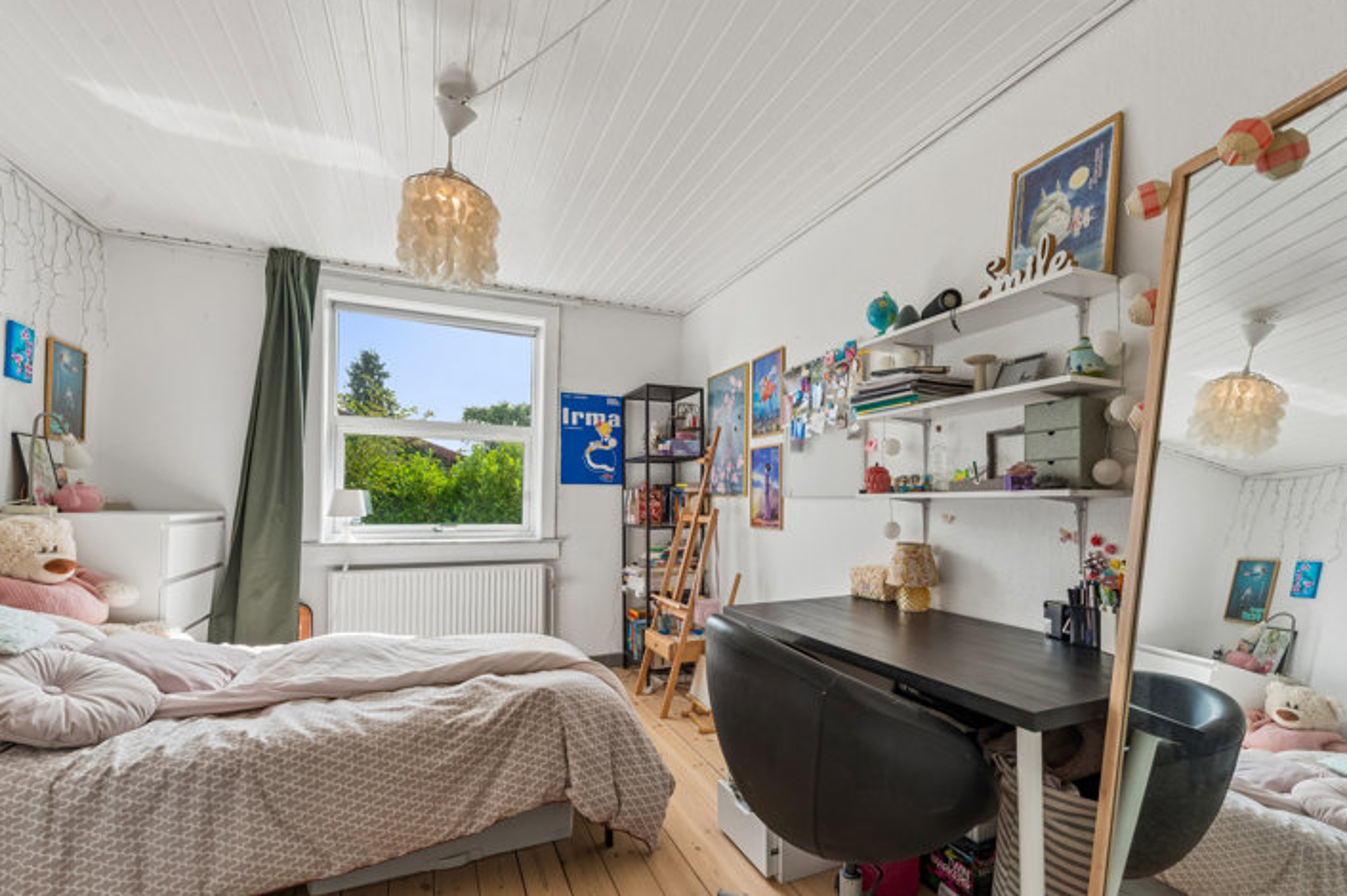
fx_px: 636
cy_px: 497
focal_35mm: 17
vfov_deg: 70.2
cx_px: 719
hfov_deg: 93.2
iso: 200
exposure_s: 1/40
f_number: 10
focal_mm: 15
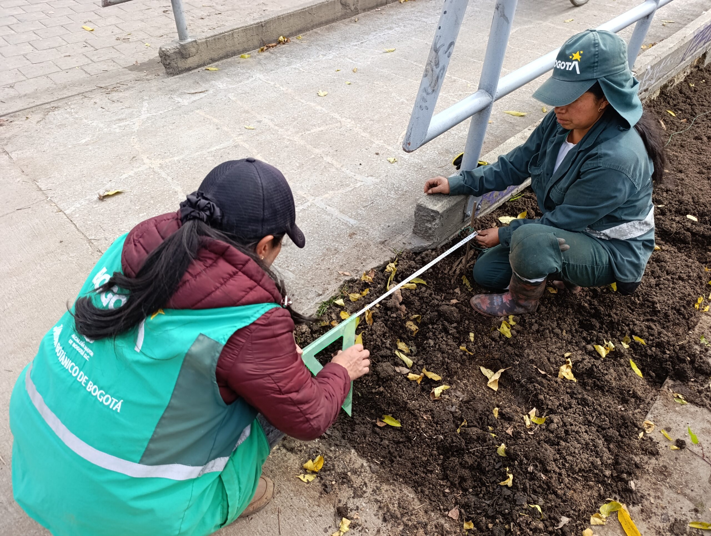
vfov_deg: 59.0
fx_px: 473
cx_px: 356
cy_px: 268
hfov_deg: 73.8
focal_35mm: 23
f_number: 1.6
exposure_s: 1/173
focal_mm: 6.14
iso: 50
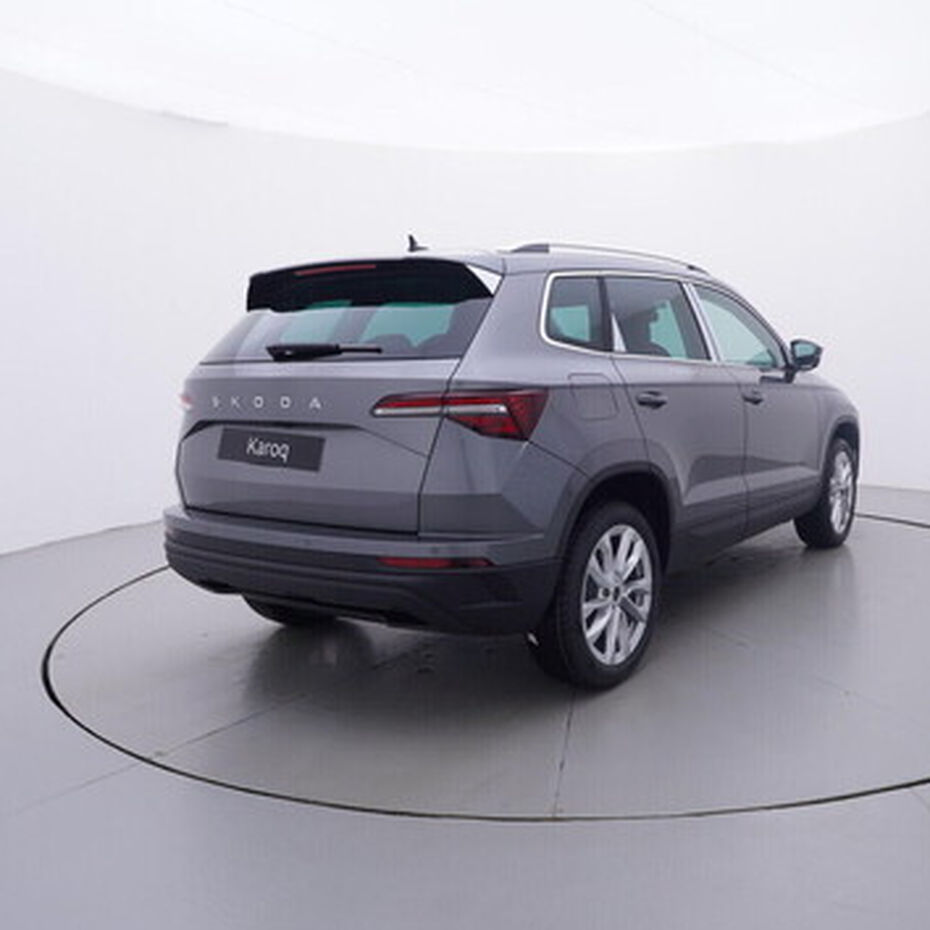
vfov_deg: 54.6
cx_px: 592
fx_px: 902
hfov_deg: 53.8
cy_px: 458
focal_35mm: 30
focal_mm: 15
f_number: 5
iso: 200
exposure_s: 1/80
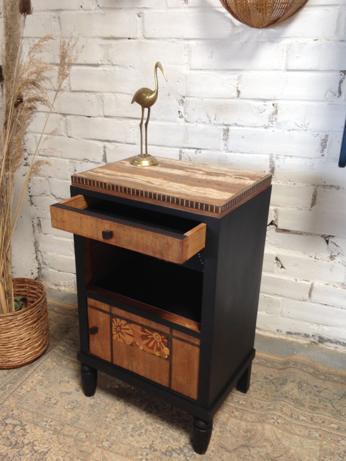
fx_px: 466
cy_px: 241
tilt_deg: -24.0
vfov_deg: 52.6
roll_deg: -1.2
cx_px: 167
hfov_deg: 40.7
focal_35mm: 35
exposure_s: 1/20
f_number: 2.4
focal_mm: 4.12
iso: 50
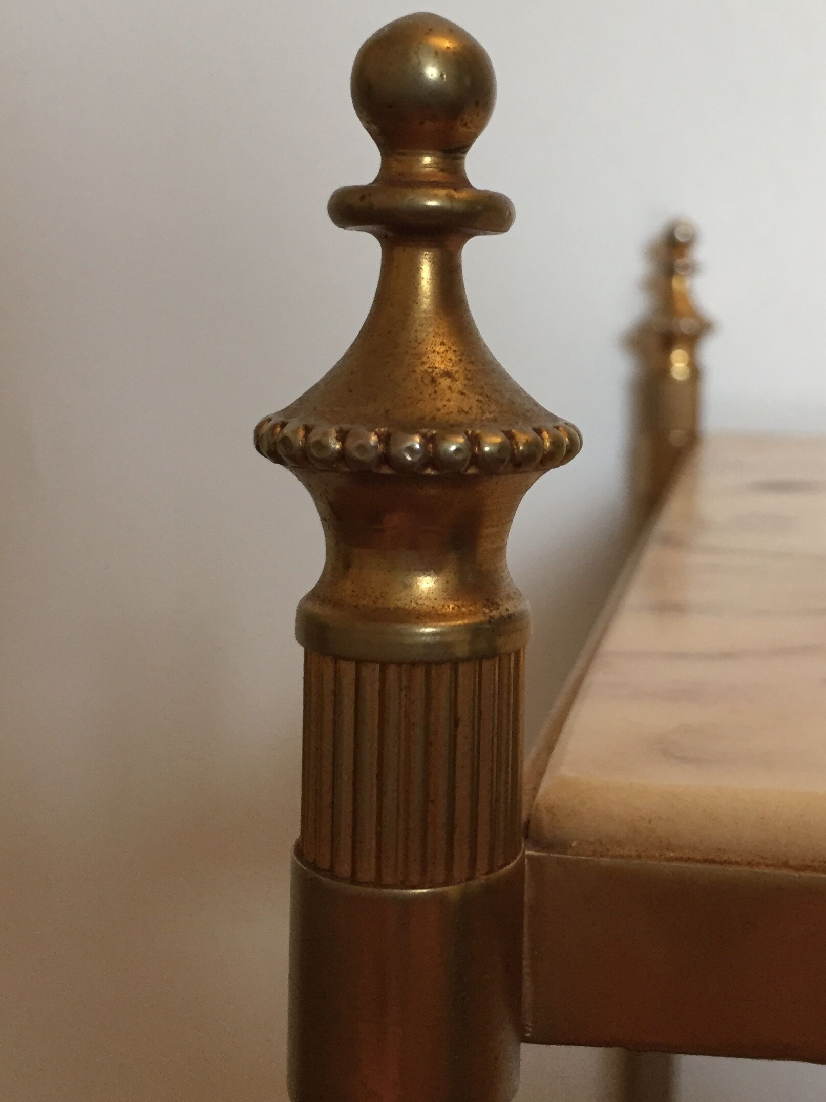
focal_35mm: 44
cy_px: 420
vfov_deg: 42.7
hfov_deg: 32.3
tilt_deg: -4.9
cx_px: 610
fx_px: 1400
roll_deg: -1.3
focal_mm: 4.15
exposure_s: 1/33
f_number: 2.2
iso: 160
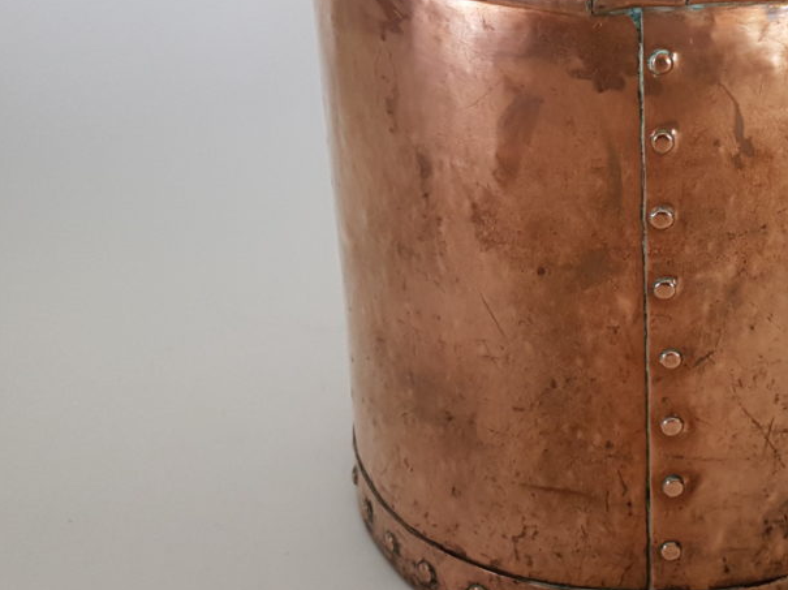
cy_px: 240
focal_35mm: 43
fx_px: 978
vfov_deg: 33.5
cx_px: 649
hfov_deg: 41.7
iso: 200
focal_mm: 4.2
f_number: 1.7
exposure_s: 1/50
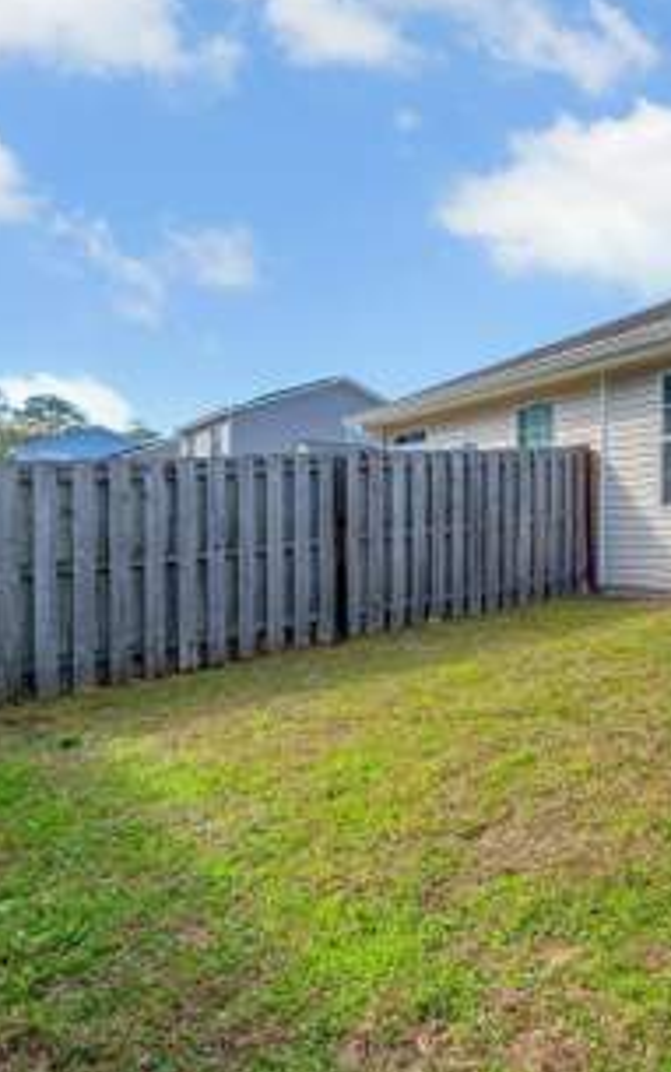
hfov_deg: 44.7
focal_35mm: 24
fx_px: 701
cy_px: 536
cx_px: 646
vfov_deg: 74.8
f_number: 8
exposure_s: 1/320
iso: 250
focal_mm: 10
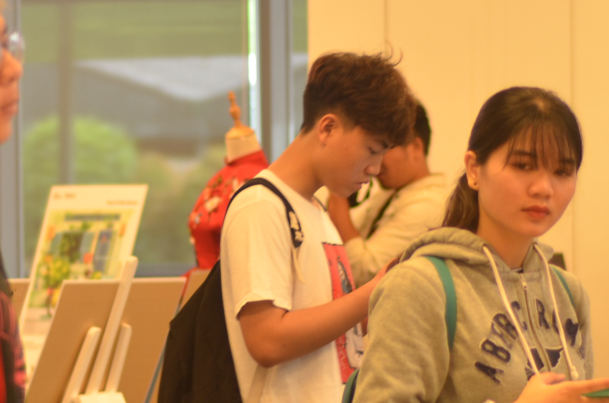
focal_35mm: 213
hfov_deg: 9.7
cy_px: 233
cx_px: 318
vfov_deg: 6.4
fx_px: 3596
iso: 200
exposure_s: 1/60
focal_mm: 50
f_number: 2
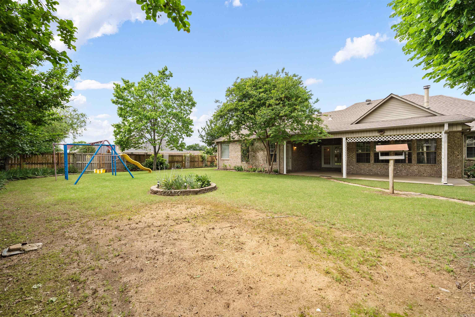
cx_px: 238
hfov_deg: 104.3
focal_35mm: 14
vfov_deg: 81.2
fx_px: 185
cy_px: 158
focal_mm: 14
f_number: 5
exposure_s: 1/2000
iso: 100
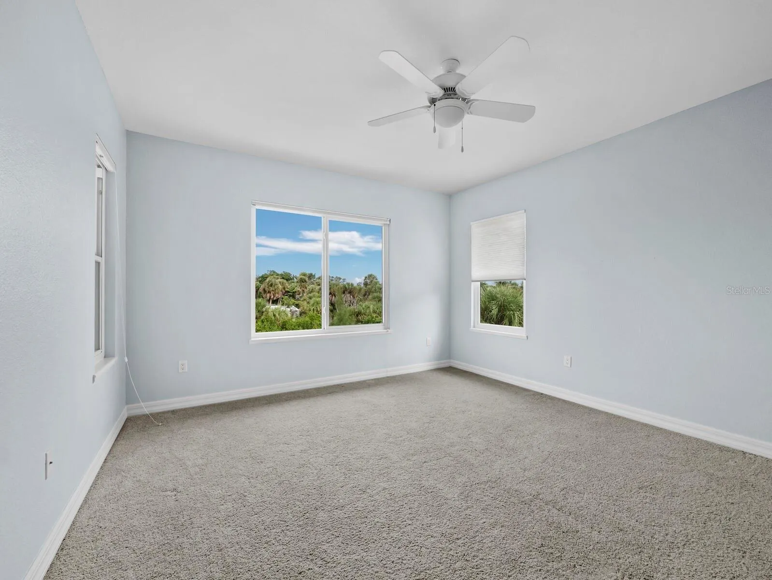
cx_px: 386
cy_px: 290
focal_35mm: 14
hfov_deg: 102.0
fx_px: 312
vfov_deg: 85.7
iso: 400
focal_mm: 7
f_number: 11
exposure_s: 1/8
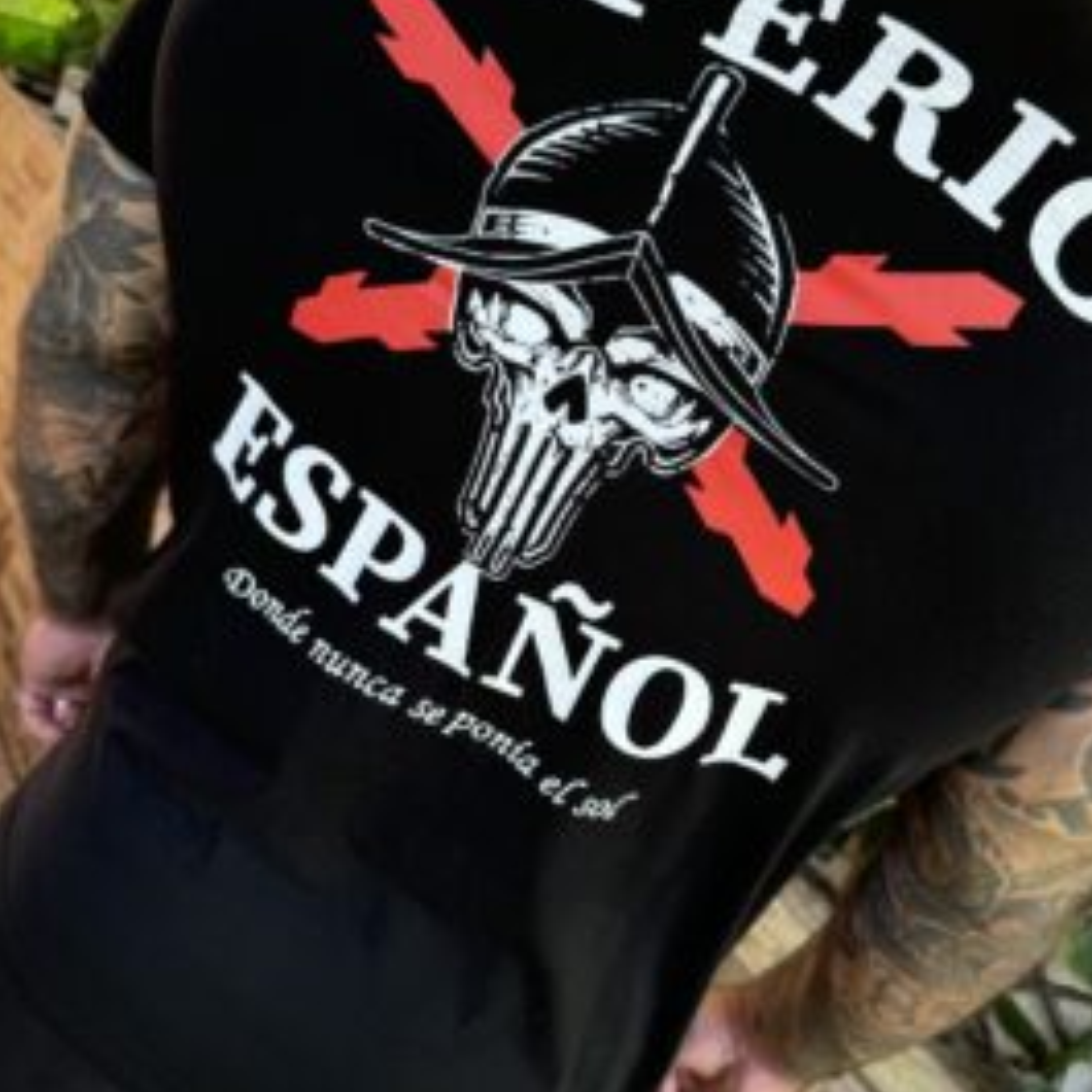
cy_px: 474
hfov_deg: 51.0
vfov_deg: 51.0
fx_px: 1142
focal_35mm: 32
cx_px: 610
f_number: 1.78
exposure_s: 1/212
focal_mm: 6.76
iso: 64
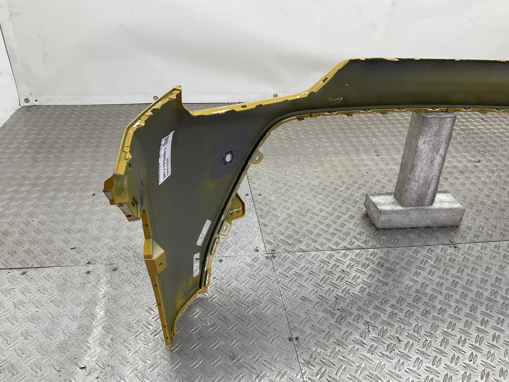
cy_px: 191
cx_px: 254
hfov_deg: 61.7
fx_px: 426
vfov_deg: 48.2
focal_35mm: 29
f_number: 1.8
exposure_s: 1/120
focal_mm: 3
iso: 25
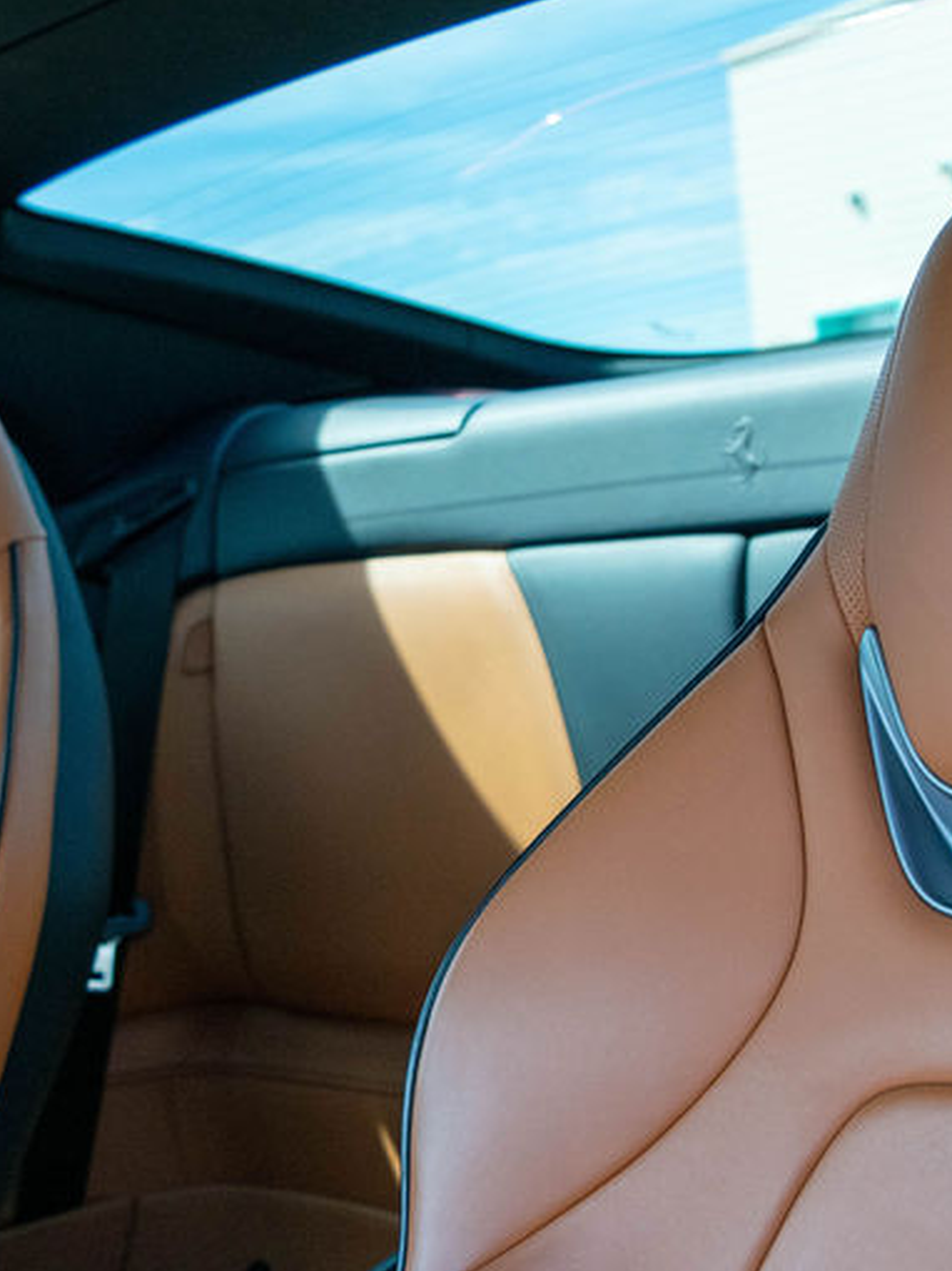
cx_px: 346
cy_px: 687
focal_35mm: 55
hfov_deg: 26.4
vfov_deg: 34.9
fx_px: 2018
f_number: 4
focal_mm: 18
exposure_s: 1/1000
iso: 450
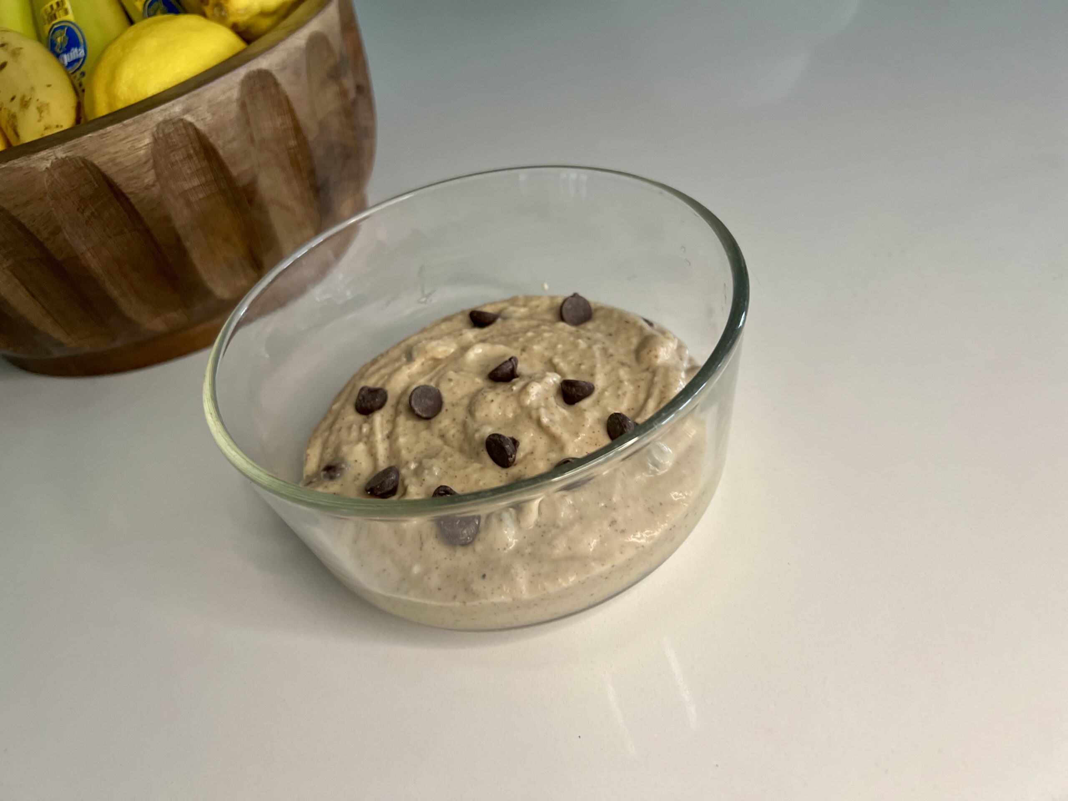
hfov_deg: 67.3
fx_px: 802
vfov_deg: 53.1
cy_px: 400
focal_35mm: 26
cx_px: 534
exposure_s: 1/60
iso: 250
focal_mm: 5.7
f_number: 1.5
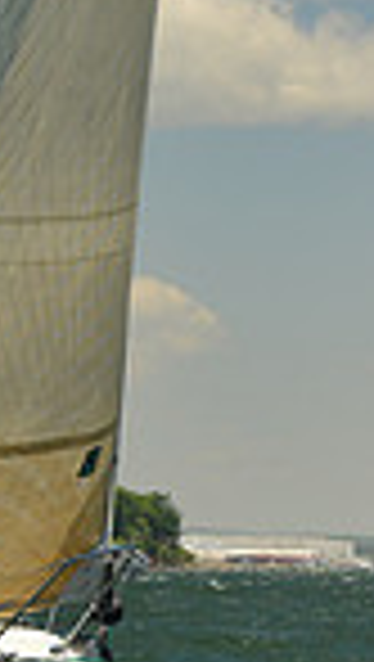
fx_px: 5098
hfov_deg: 4.0
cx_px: -924
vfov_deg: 7.4
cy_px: 308
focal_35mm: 290
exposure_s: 1/800
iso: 400
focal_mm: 70
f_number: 5.6
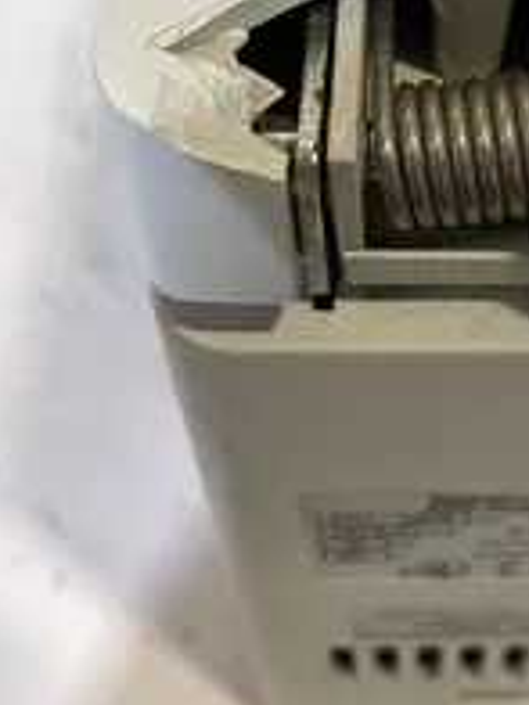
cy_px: 137
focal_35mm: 53
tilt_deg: -54.7
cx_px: 464
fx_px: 1080
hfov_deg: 26.7
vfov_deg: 35.0
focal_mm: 4.2
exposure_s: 1/60
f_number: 1.6
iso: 160
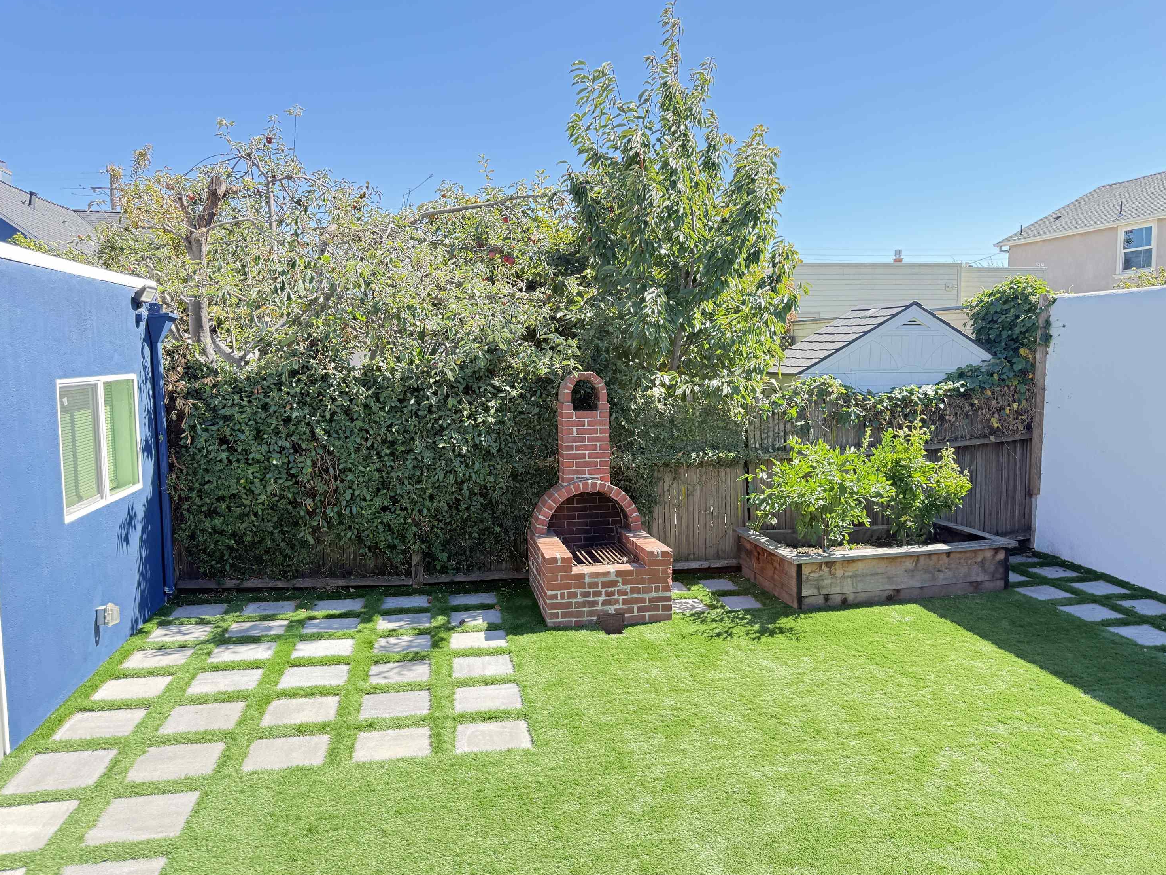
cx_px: 599
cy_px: 431
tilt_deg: -3.6
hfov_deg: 69.4
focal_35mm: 25
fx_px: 842
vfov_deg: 54.9
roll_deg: +0.8
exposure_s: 1/428
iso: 100
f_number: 1.78
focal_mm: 6.76
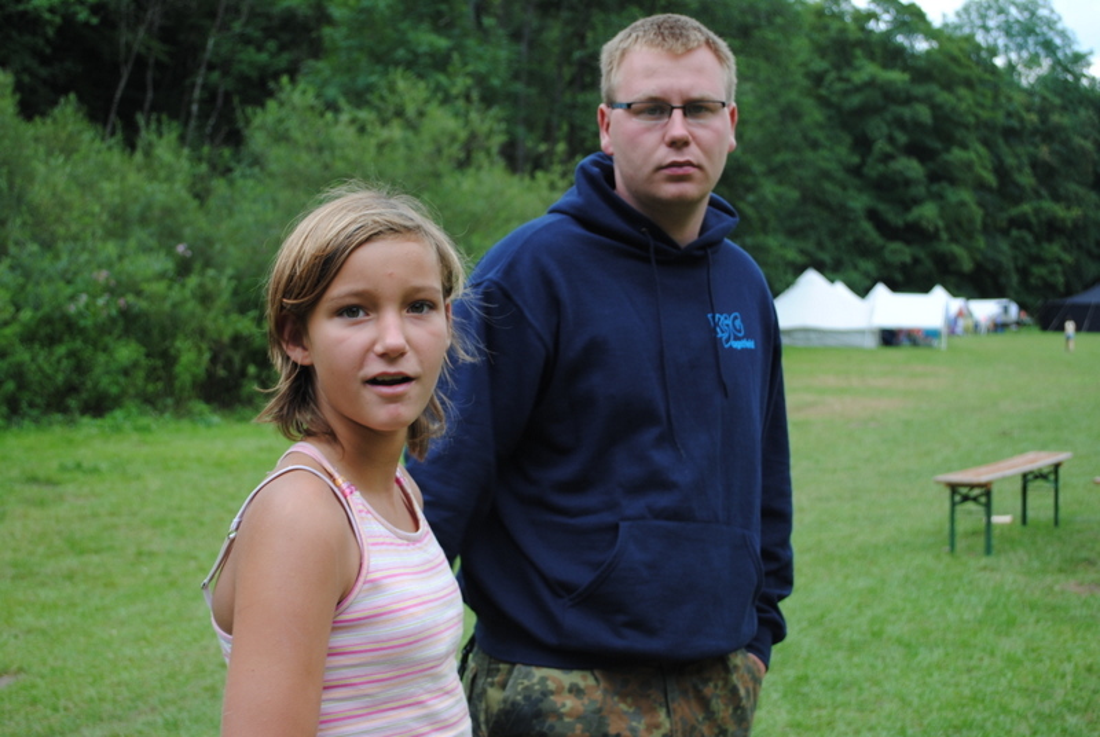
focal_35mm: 52
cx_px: 550
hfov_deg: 37.8
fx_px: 1607
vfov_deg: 25.8
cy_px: 368
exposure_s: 1/125
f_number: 5.6
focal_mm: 35
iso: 125
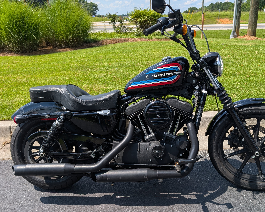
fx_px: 227
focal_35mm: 29
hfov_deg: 60.2
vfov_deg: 50.0
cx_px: 152
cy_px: 103
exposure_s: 1/867
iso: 21
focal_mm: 6.9
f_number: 1.68
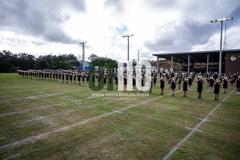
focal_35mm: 24
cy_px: 80
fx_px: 160
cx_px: 120
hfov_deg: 73.7
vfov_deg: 53.2
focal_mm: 24
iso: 125
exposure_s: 1/1250
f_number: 2.8
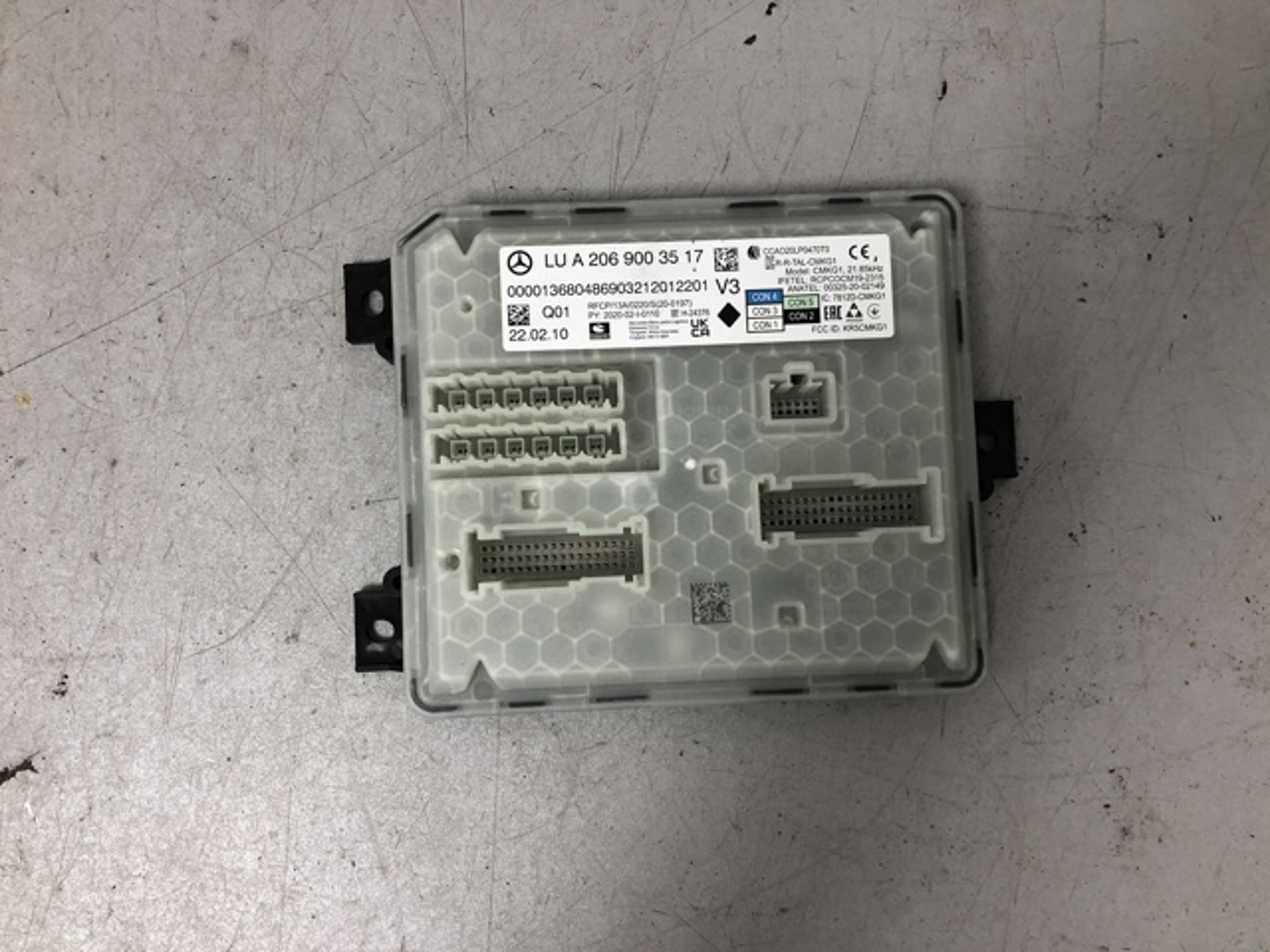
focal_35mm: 28
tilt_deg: -87.9
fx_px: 1027
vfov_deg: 49.7
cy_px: 476
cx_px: 635
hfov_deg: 63.4
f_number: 1.8
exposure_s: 1/33
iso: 40
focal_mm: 4
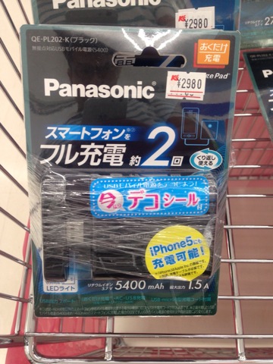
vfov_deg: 55.4
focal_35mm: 33
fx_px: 347
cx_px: 136
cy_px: 182
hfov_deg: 42.9
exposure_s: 1/40
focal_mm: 4.13
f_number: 2.4
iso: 50
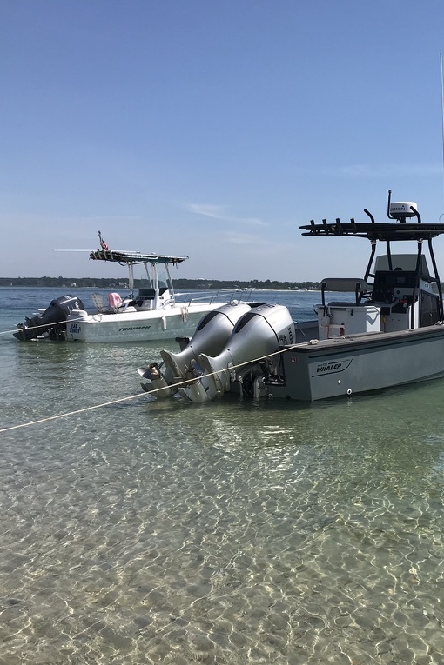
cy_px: 333
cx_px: 393
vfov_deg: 49.6
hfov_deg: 32.6
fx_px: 721
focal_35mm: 39
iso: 20
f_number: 1.8
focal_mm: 3.99
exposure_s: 1/3546
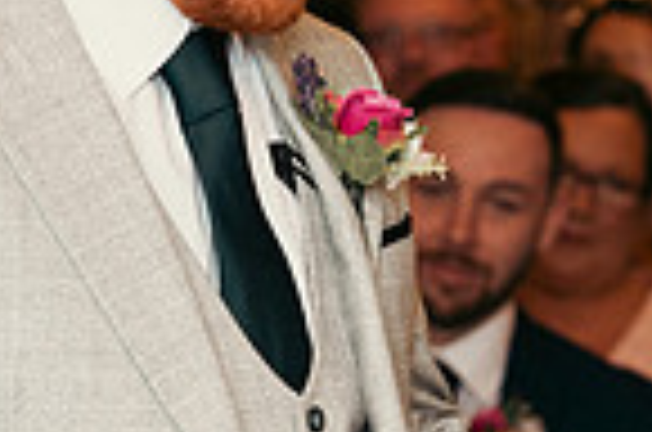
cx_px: 481
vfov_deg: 4.9
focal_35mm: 281
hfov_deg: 7.3
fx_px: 5078
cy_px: 322
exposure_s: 1/160
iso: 800
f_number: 3.5
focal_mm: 70
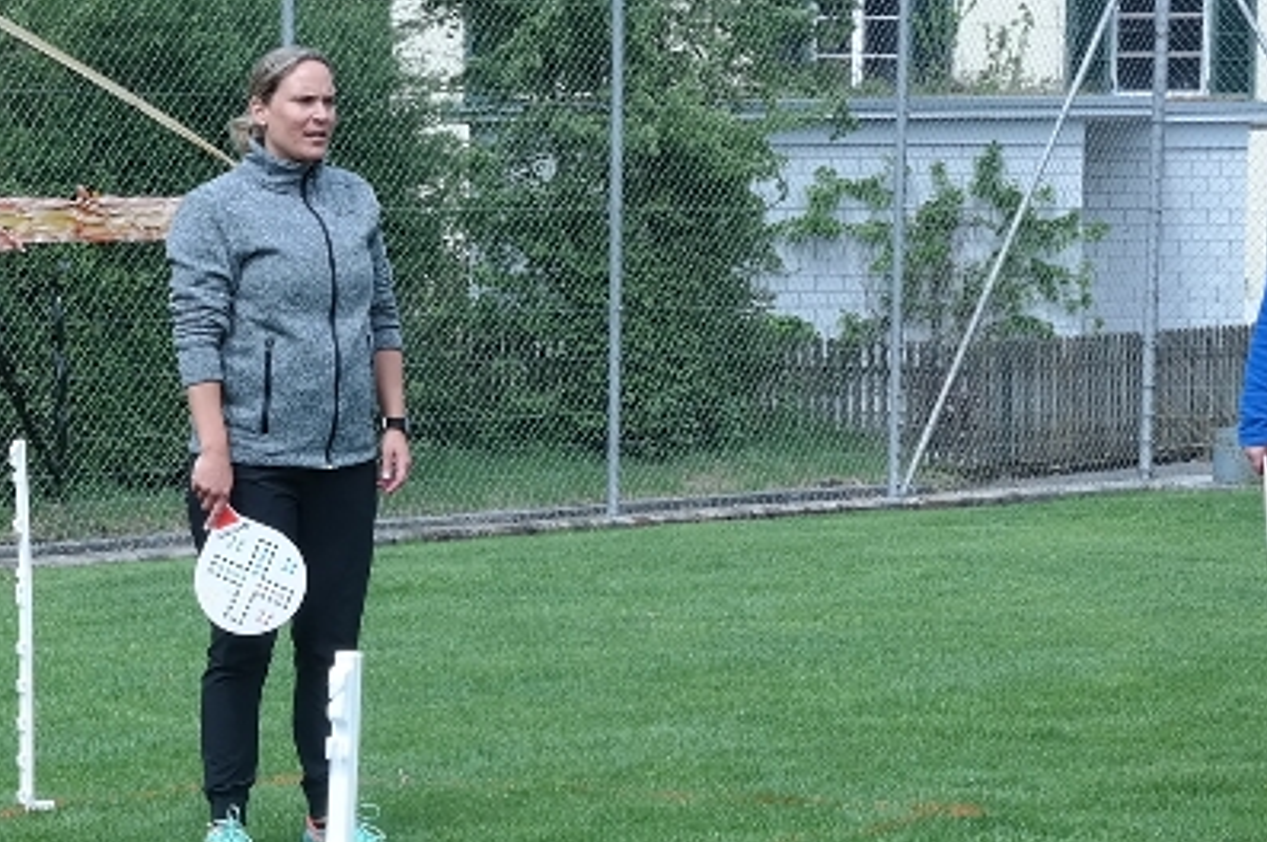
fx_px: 4677
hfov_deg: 15.4
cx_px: 300
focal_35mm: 133
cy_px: 941
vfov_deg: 10.2
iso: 100
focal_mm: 22
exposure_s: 1/250
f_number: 6.3
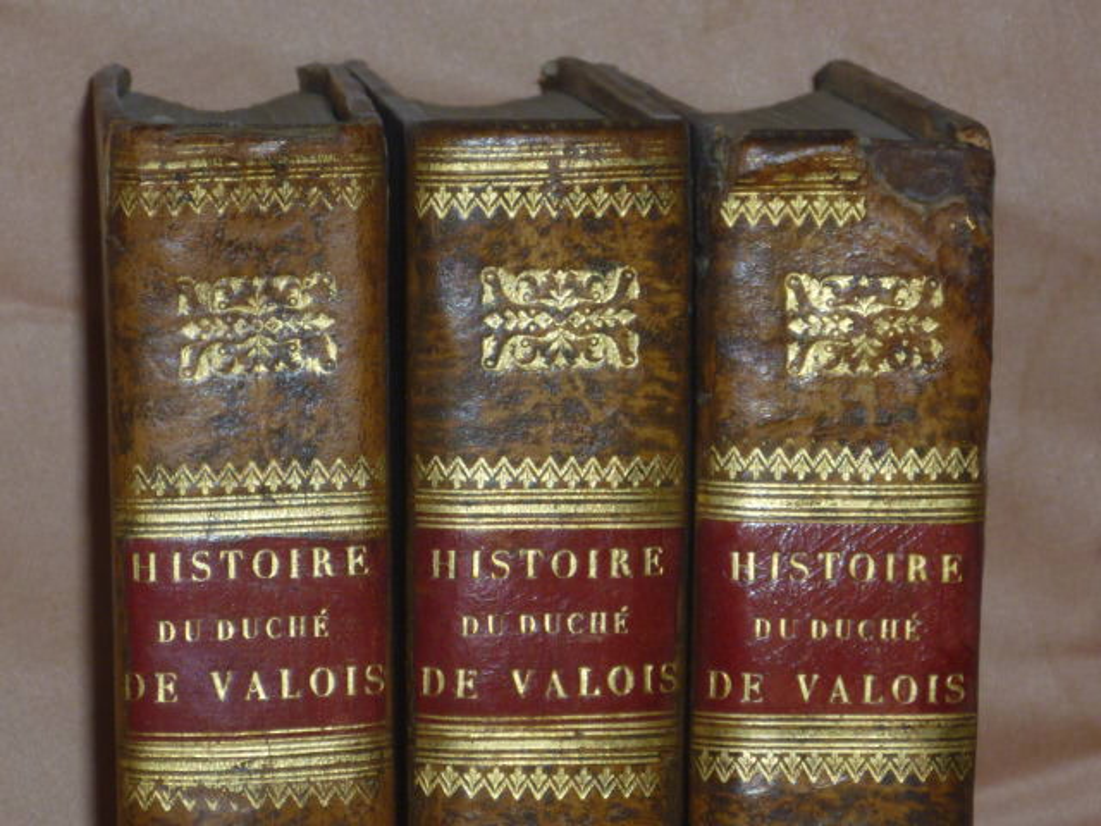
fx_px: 5343
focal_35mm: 168
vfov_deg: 8.8
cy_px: 413
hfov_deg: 11.8
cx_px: 550
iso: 100
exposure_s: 1/40
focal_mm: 15.3
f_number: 5.7
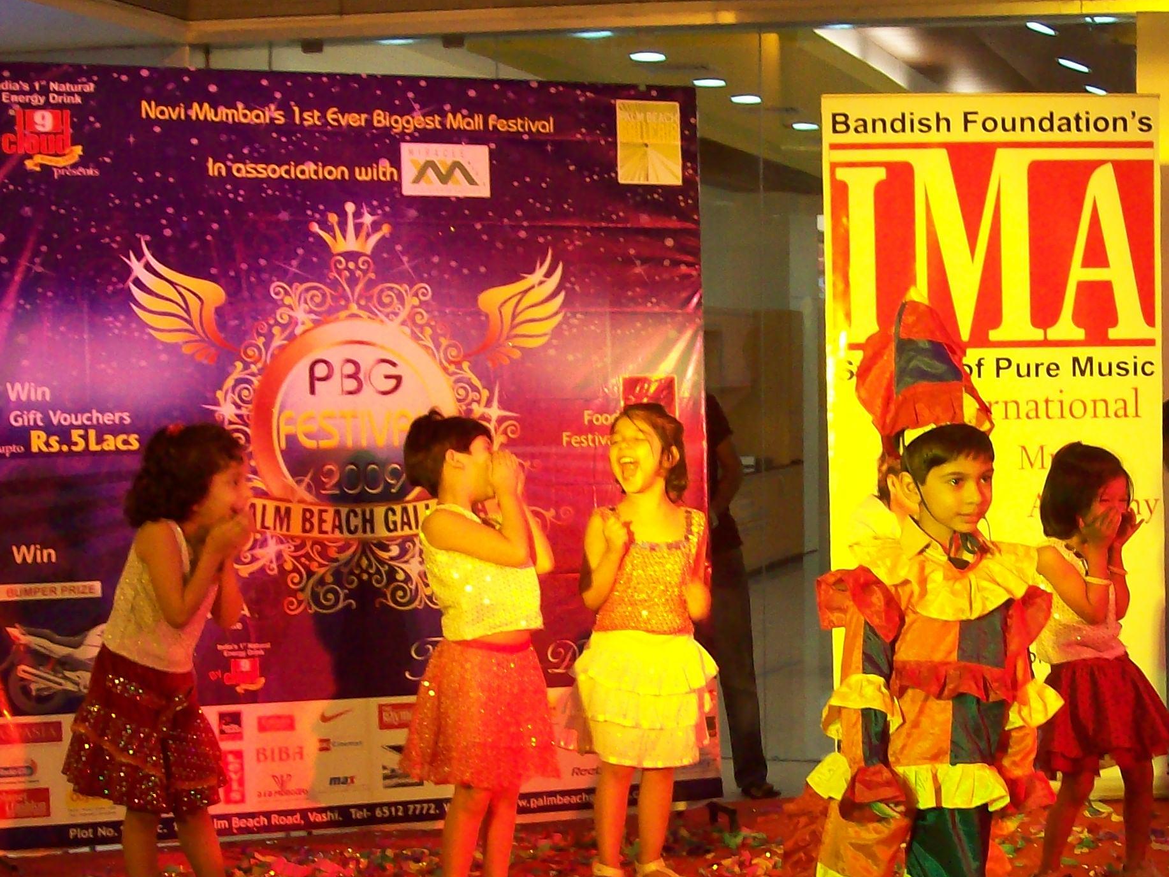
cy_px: 587
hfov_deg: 25.8
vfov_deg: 19.6
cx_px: 831
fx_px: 2532
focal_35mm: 75
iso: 160
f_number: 3
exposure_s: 1/45.7
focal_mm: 7.6
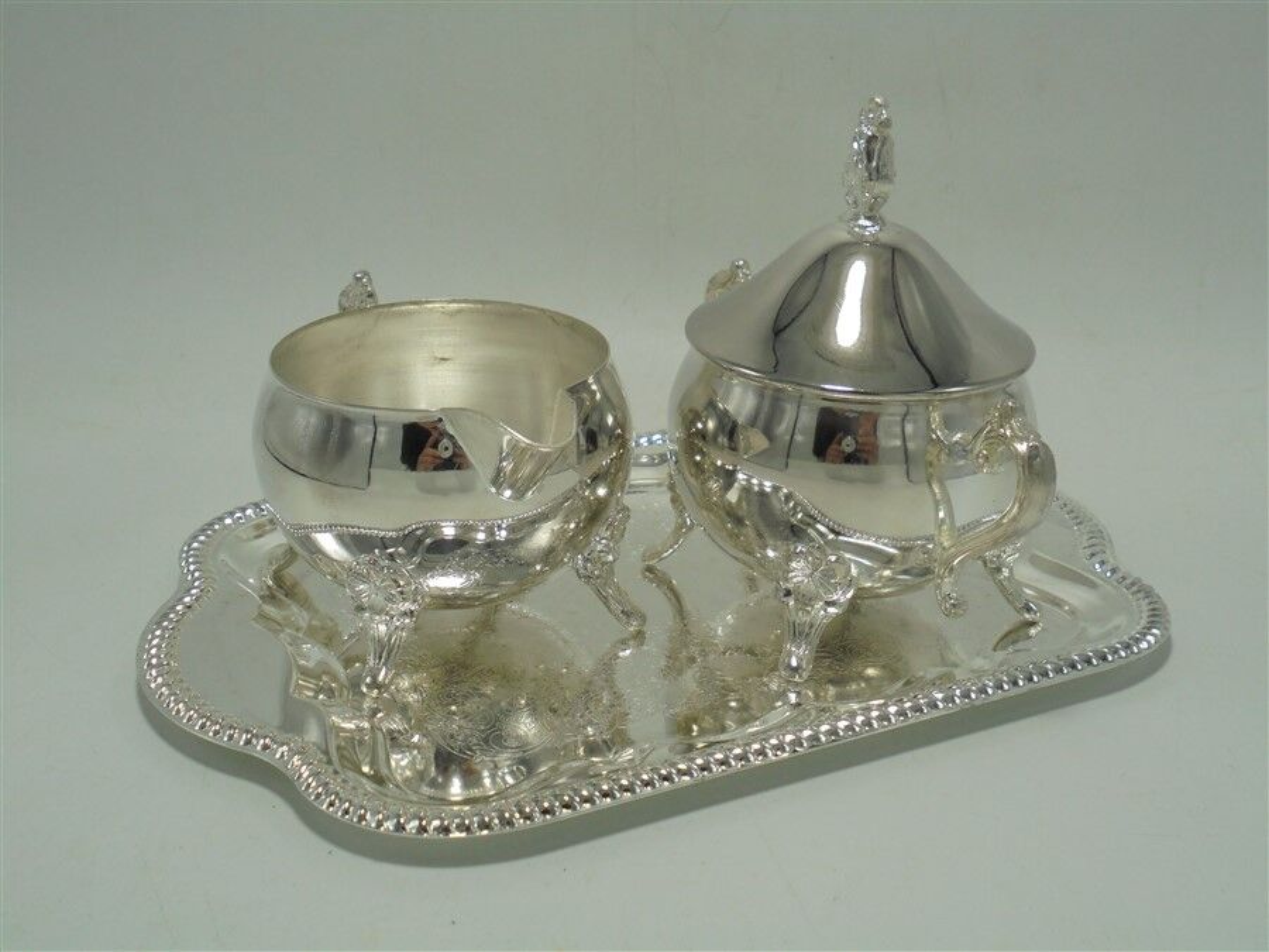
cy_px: 476
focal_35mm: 43
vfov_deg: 33.6
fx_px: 1576
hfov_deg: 43.9
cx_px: 634
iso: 100
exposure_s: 1/125
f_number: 4.5
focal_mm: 7.8
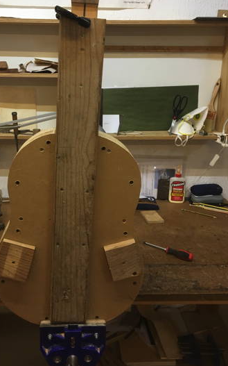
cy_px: 162
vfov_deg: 55.2
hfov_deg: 35.9
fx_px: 348
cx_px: 79
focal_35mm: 35
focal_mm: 4.15
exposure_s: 1/33
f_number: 2.2
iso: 50
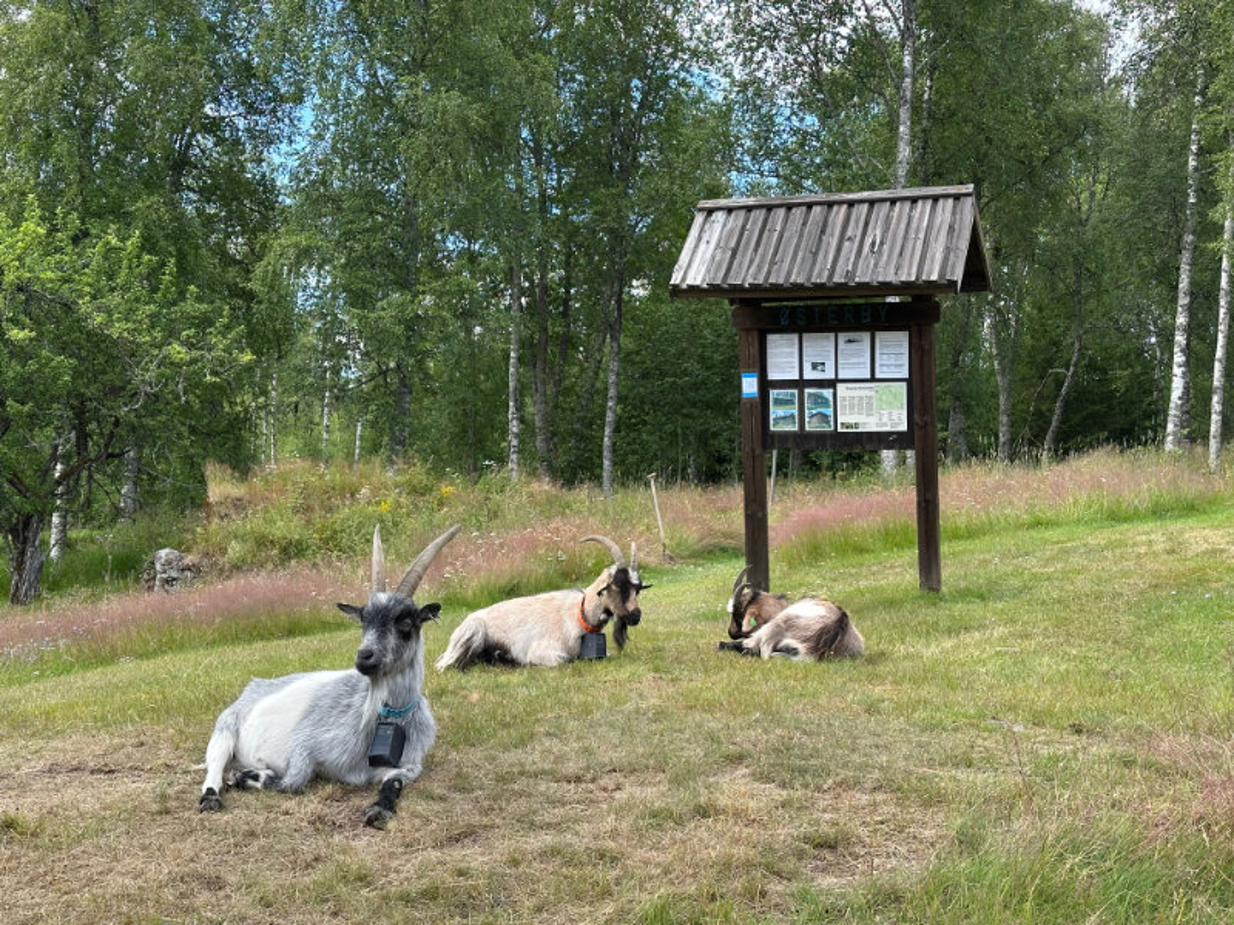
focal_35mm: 48
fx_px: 1711
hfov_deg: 39.7
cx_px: 617
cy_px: 462
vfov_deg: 30.3
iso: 64
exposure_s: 1/642
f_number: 1.8
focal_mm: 6.9
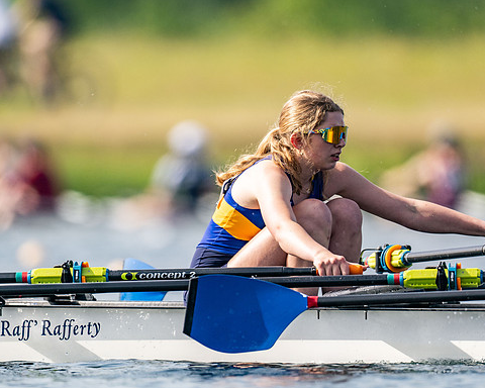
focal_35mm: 1021
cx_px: 284
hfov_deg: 1.9
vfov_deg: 1.5
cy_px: 194
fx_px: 14656
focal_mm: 600
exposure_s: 1/2500
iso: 180
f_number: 4
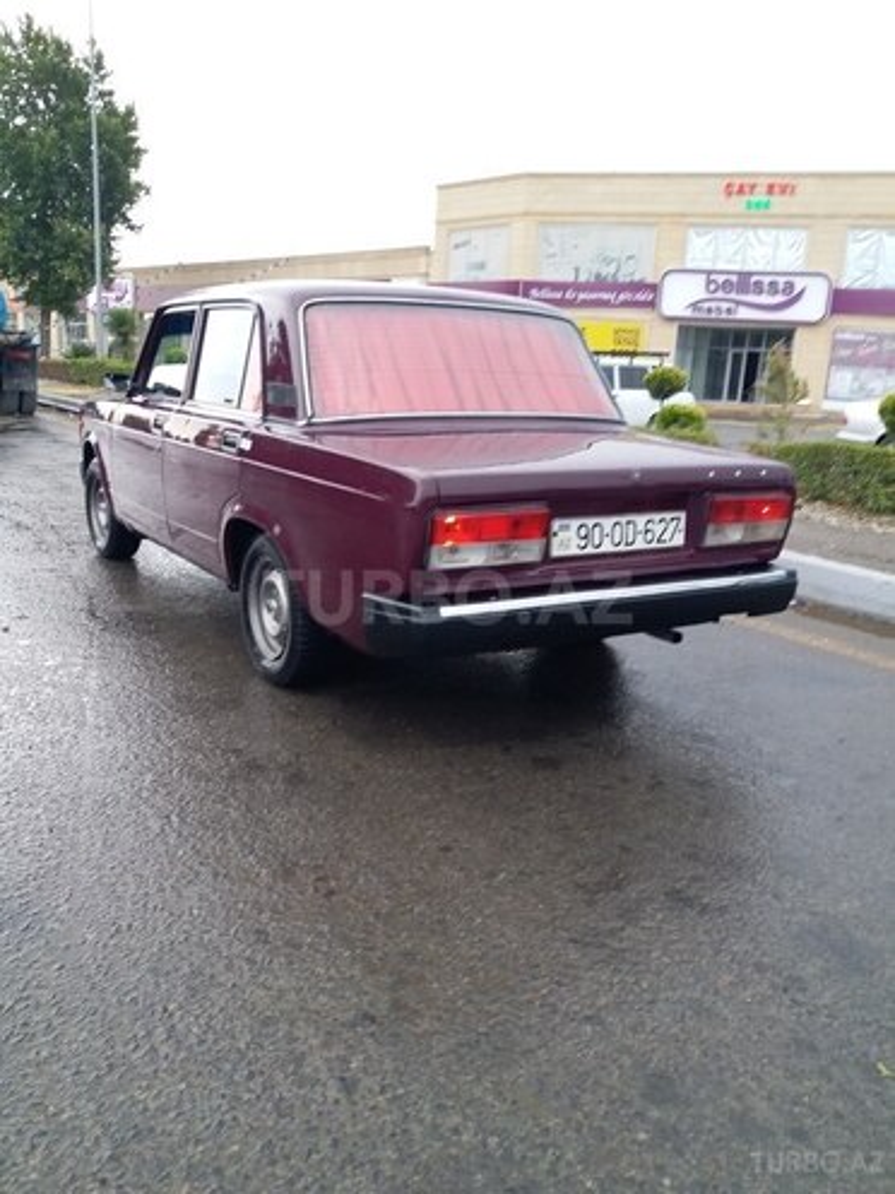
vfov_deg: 65.3
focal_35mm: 27
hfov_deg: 51.4
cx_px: 448
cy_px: 597
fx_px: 931
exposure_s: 1/33
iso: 50
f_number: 1.9
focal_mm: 3.7
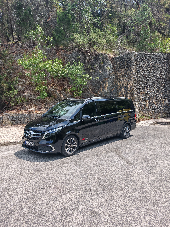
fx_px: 177
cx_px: 85
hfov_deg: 51.4
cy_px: 114
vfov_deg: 65.3
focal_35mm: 27
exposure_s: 1/860
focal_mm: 6.83
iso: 50
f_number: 2
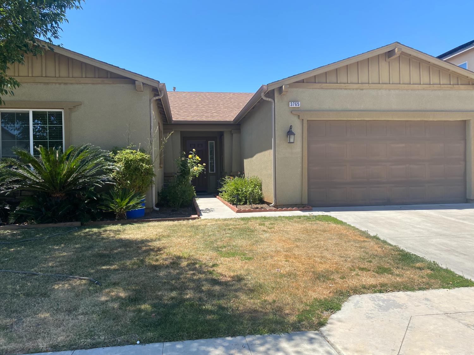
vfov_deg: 53.1
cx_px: 237
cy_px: 178
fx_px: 356
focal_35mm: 26
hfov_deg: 67.3
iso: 32
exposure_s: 1/1927
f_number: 1.8
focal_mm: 4.25
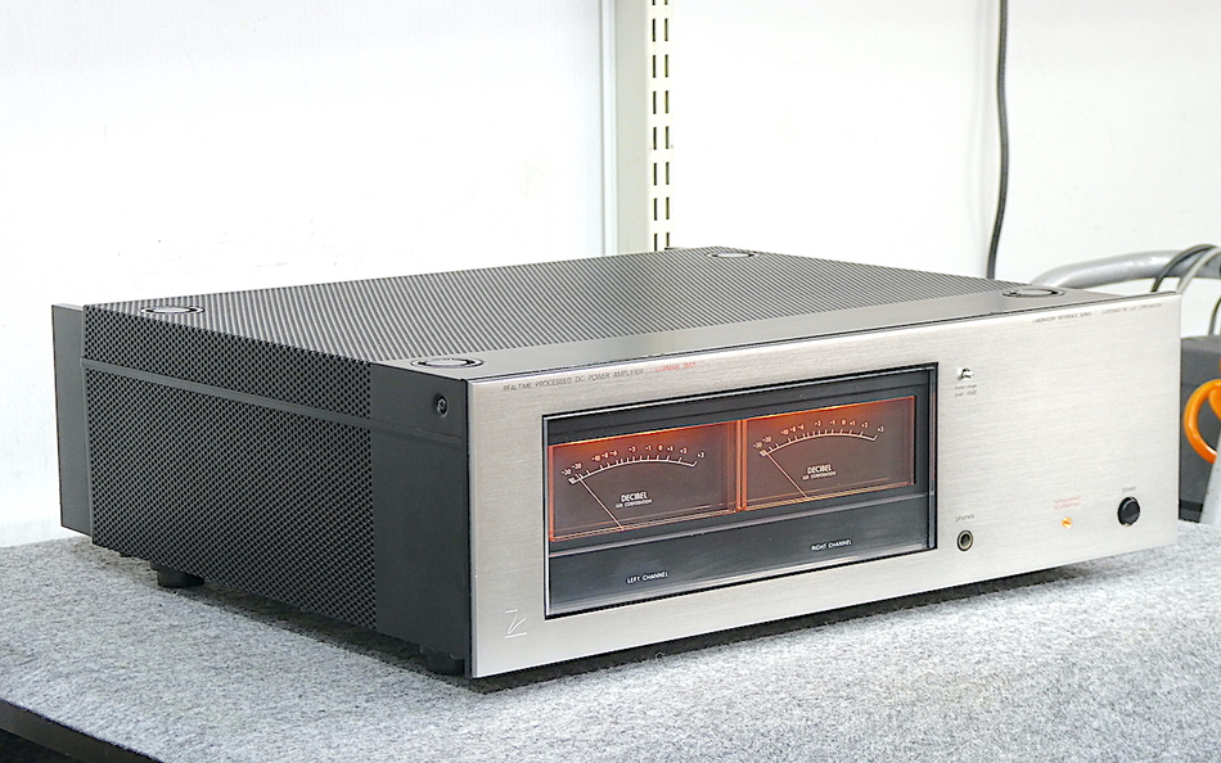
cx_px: 610
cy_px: 460
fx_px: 2995
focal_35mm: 90
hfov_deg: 23.0
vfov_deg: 14.5
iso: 200
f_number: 4.8
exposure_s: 1/8
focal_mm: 15
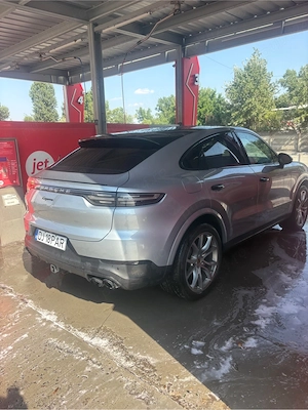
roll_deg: +1.3
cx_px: 154
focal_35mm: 26
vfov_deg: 67.3
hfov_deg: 53.1
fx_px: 308
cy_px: 205
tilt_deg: -10.0
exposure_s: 1/884
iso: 50
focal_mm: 5.96
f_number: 1.6
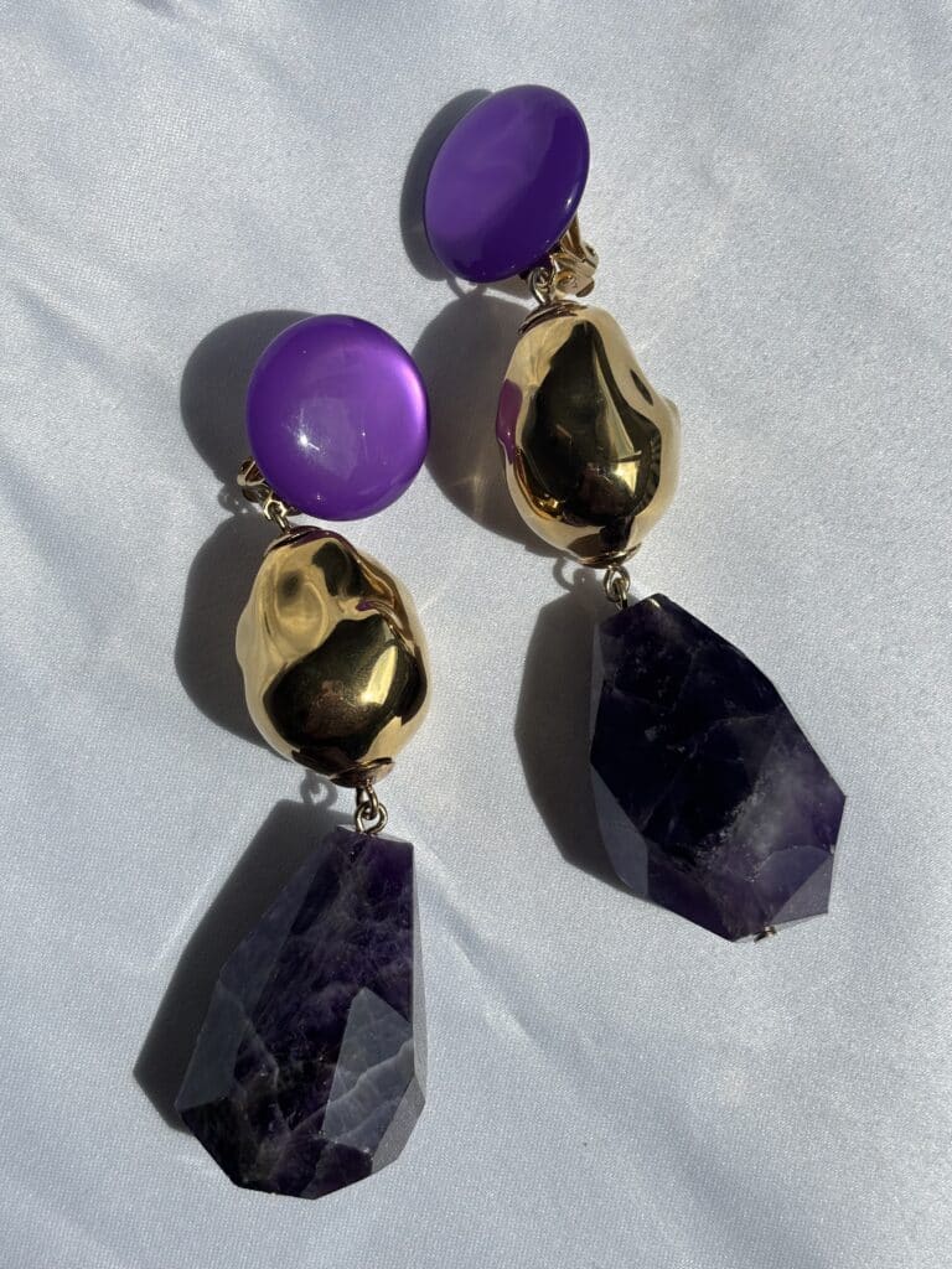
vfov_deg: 36.8
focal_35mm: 52
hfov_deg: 28.0
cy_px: 634
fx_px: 1907
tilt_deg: -84.5
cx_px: 476
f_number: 1.6
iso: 40
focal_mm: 5.96
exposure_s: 1/5952
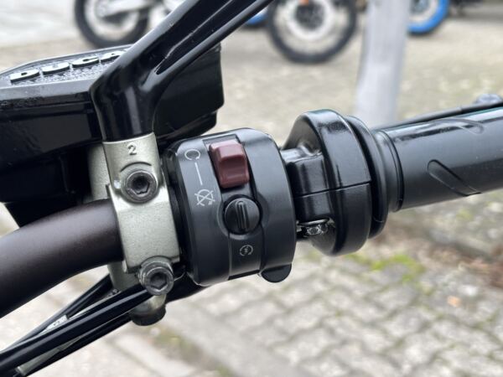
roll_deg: -3.4
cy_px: 188
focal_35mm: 52
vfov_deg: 28.0
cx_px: 252
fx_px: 756
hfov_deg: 36.8
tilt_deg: -20.0
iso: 200
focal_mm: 5.96
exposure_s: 1/40
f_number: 1.6
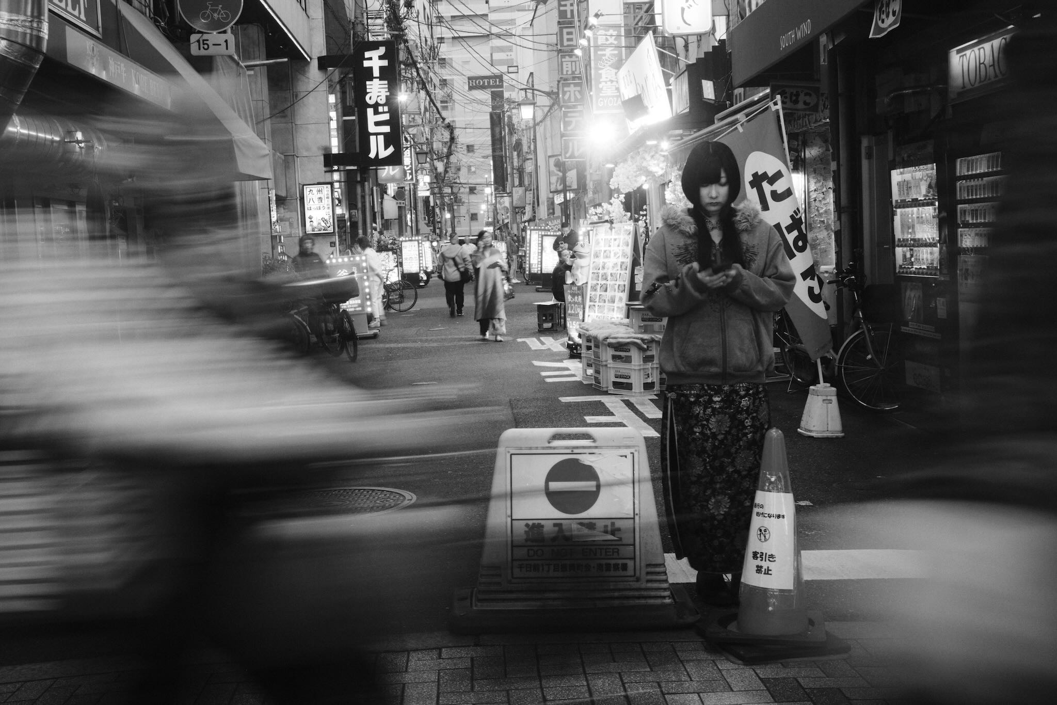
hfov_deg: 47.4
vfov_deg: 32.6
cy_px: 352
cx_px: 528
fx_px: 1204
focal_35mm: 41
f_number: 9
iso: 640
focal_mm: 27
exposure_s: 1/8
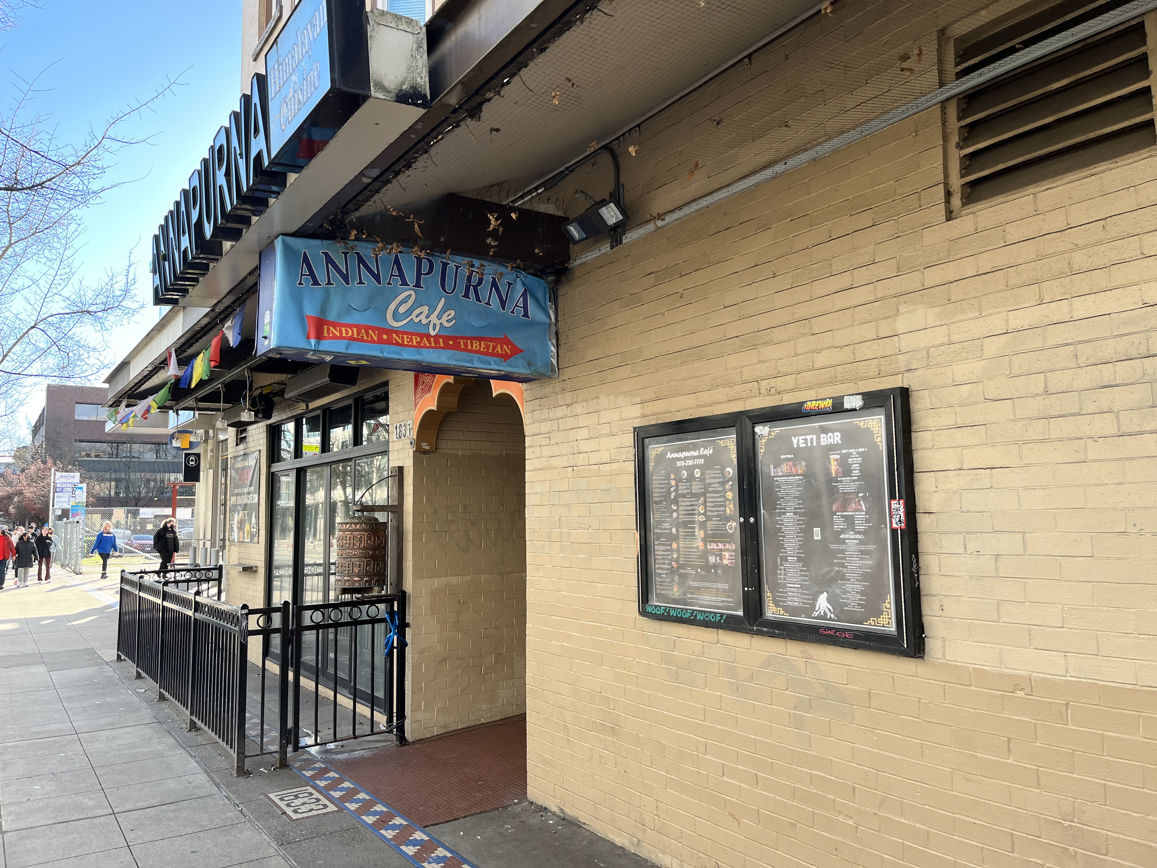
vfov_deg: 53.1
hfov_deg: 67.3
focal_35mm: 26
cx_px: 578
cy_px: 434
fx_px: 869
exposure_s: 1/433
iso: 50
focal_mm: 5.1
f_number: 1.6
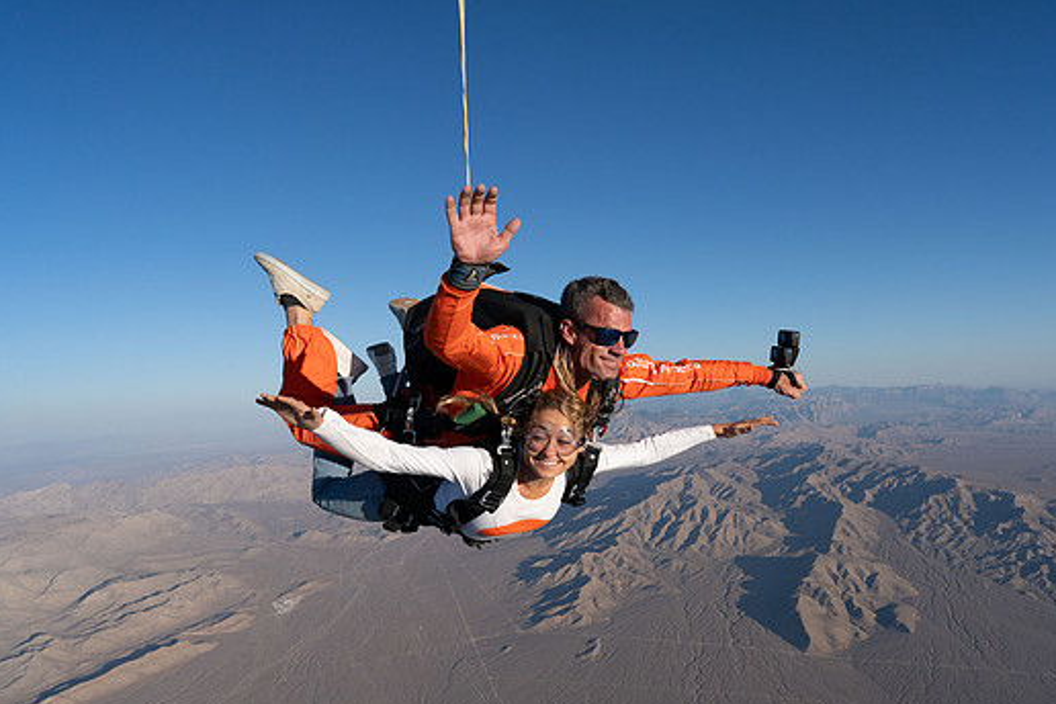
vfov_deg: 47.9
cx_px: 587
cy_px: 376
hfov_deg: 67.2
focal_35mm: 27
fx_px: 792
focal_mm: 24
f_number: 9
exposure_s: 1/2000
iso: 800
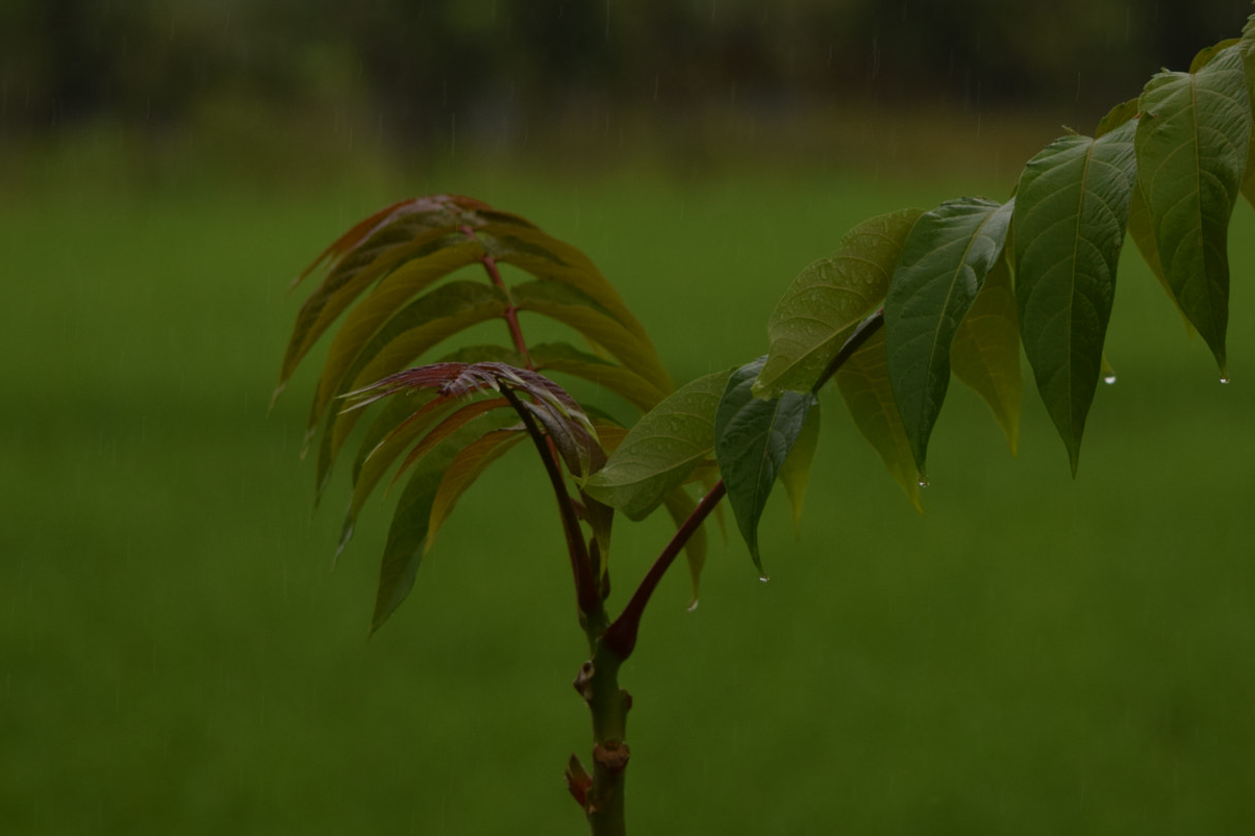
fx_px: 7110
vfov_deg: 6.7
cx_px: 830
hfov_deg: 10.1
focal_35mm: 204
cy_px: 247
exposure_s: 1/200
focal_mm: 80
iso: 200
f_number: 4.5
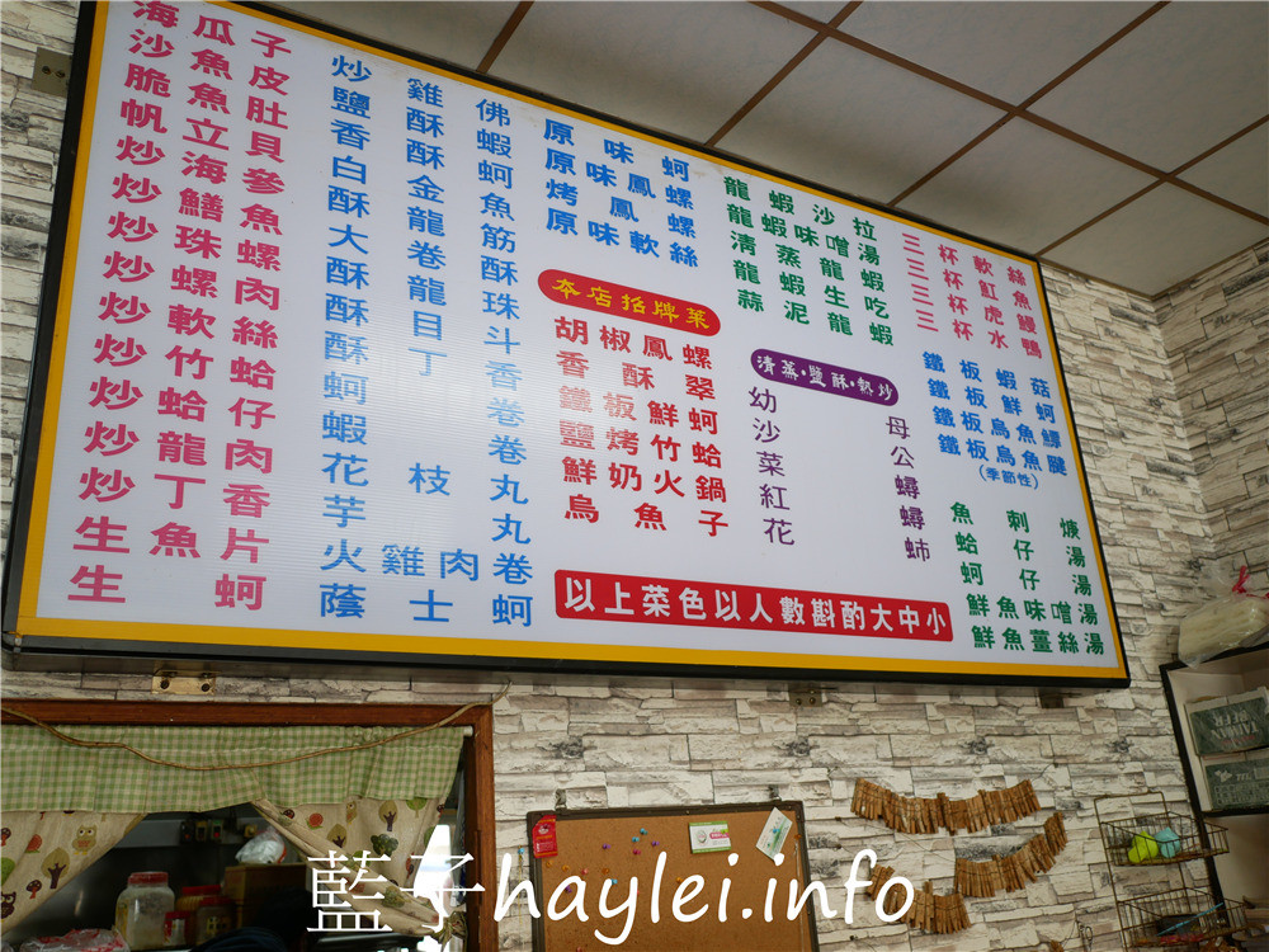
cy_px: 476
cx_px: 634
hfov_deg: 60.0
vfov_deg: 46.8
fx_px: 1100
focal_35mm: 30
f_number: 1.7
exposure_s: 1/125
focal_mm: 15
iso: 200
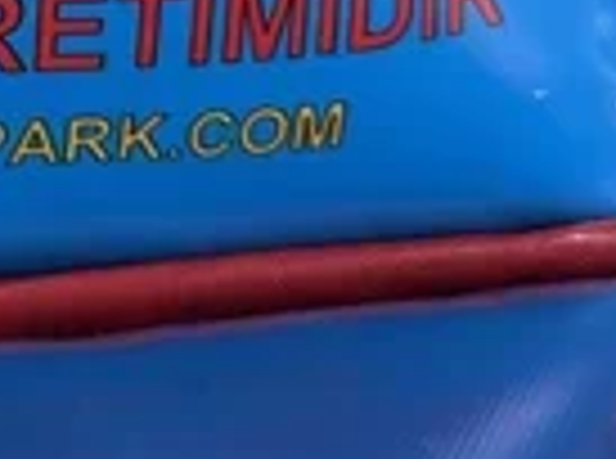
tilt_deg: -8.1
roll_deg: -0.3
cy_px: -232
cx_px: -175
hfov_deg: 22.3
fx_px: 1402
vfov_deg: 16.8
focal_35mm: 79
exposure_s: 1/60
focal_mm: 6.86
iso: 320
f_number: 1.78
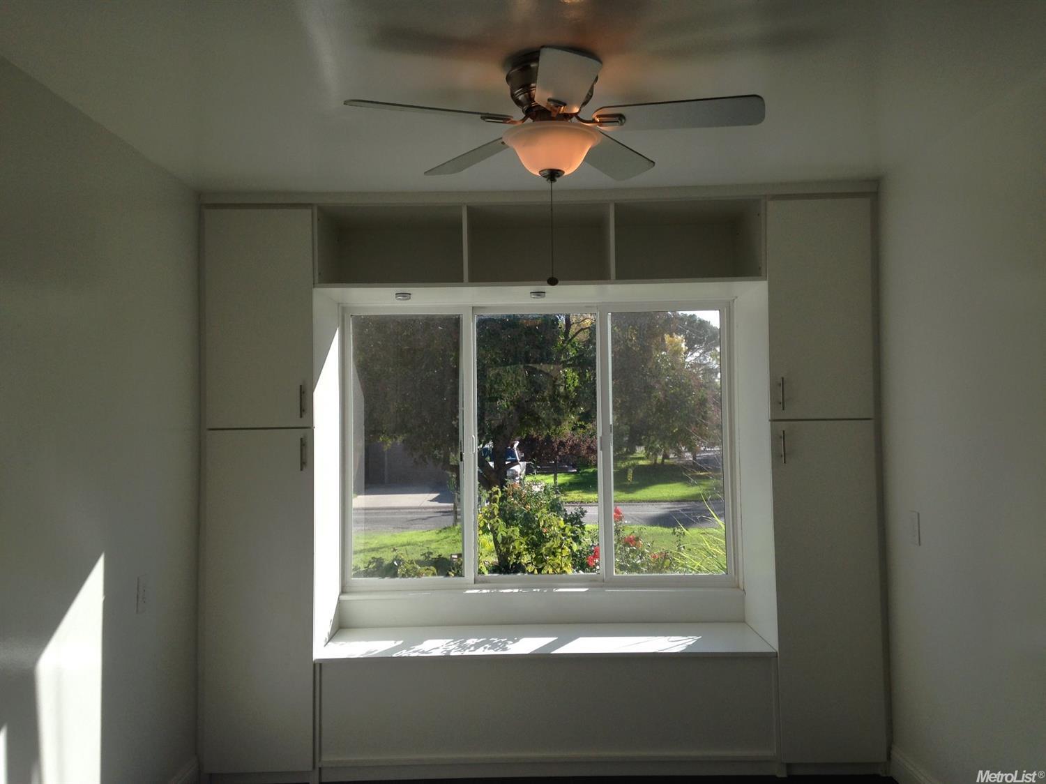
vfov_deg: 42.9
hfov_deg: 55.4
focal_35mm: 33
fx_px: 997
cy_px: 392
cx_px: 523
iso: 50
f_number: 2.4
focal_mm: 4.12
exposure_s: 1/384
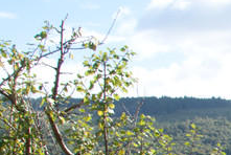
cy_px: 285
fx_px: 713
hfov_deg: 15.6
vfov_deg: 11.4
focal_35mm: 111
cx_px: 426
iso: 100
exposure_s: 1/80
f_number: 9
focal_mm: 16
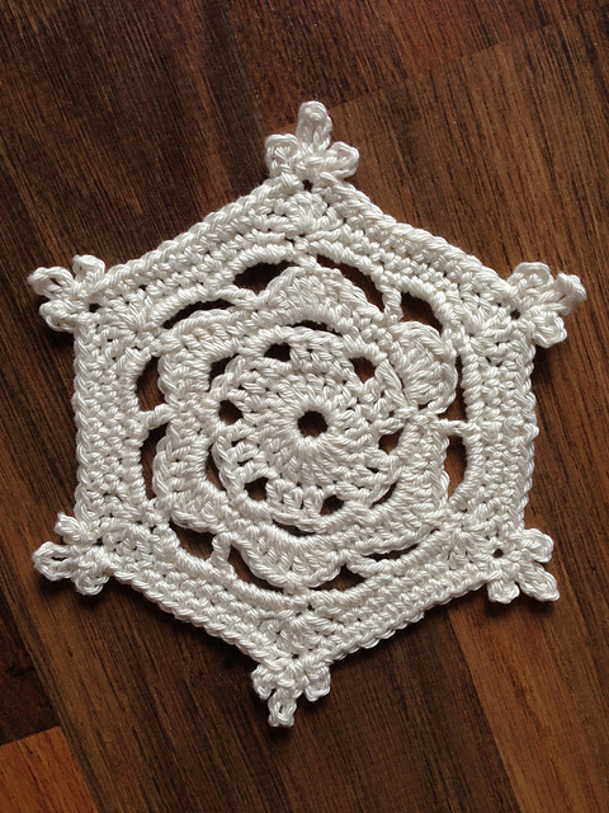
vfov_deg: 55.4
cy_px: 406
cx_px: 304
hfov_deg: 42.9
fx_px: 774
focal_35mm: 33
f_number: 2.4
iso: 50
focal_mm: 4.12
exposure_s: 1/30
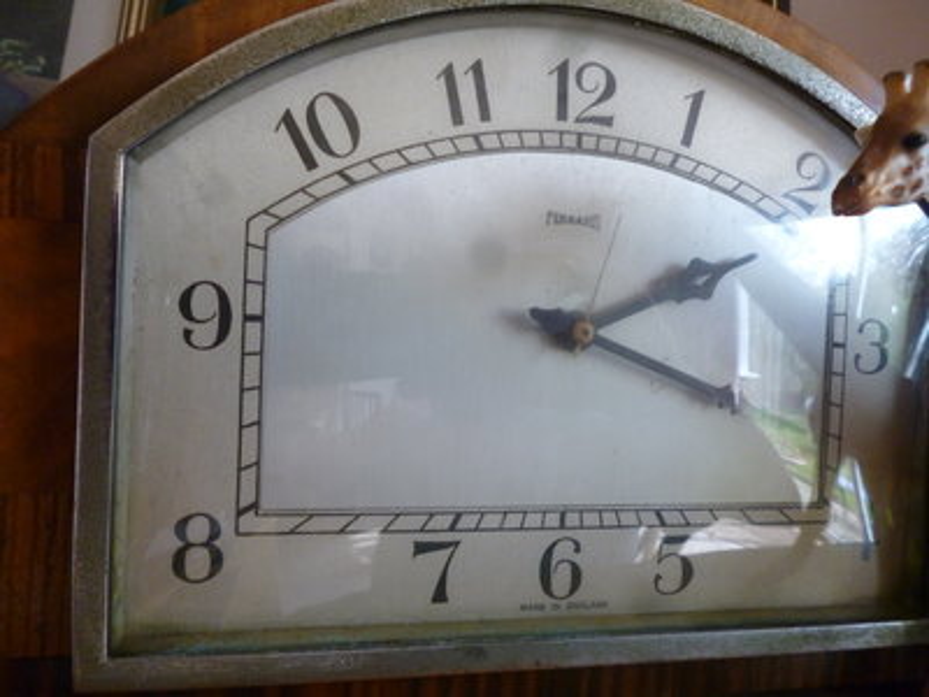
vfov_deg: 49.7
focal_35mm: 28
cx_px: 464
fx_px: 751
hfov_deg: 63.4
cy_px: 348
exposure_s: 1/60
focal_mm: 5
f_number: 3.1
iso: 320
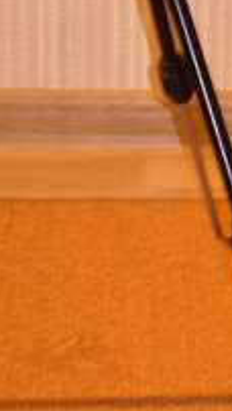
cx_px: 106
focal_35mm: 164
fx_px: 1789
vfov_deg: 12.6
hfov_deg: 7.4
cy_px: -140
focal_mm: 6.3
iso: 50
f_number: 2.9
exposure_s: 1/4.4
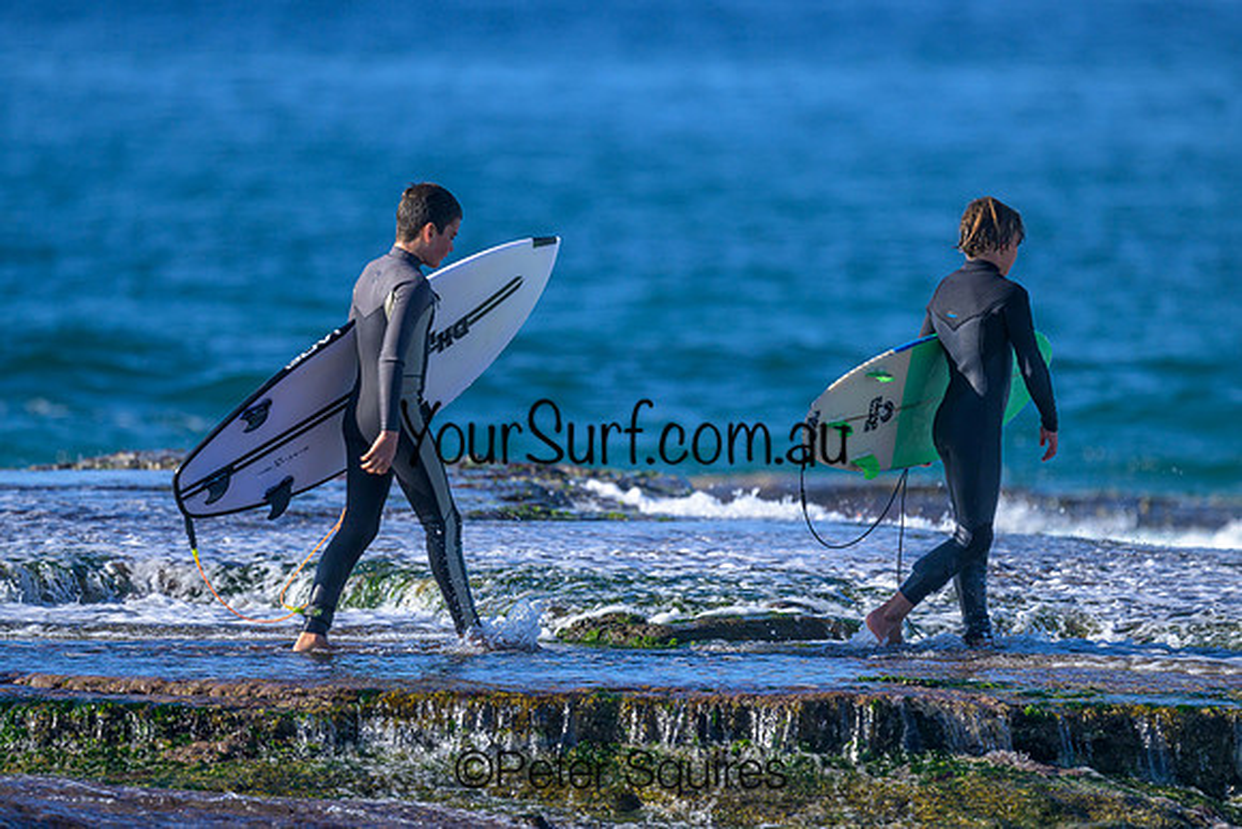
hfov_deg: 2.5
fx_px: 28619
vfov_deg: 1.7
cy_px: 399
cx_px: 598
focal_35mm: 829
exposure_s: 1/2000
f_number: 6.3
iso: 500
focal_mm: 800
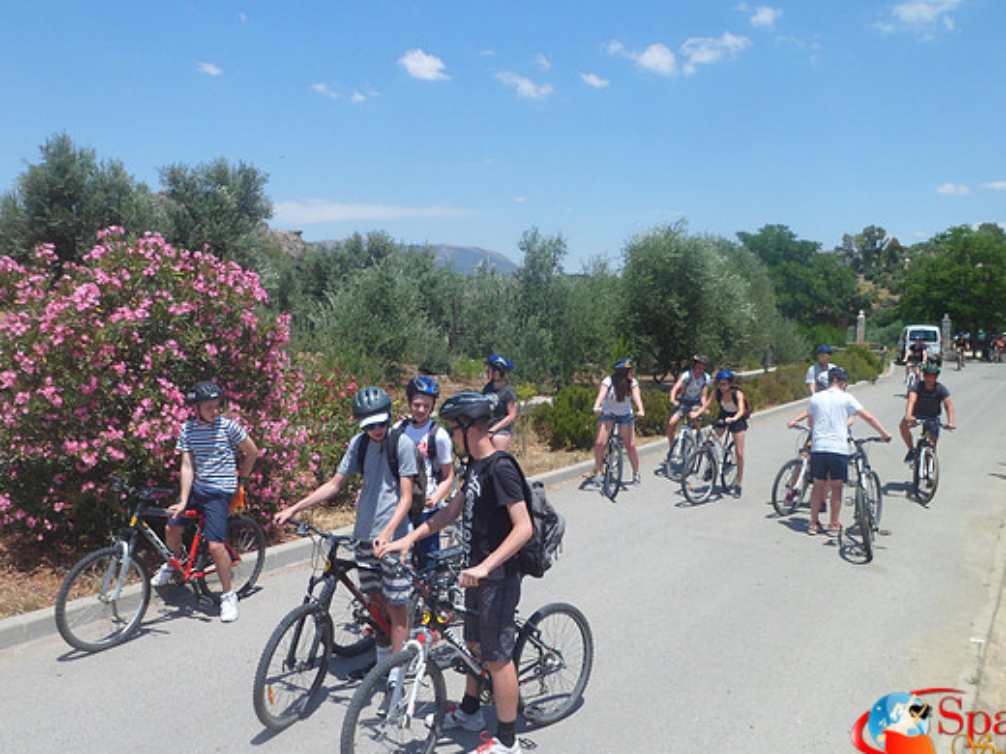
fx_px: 843
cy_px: 362
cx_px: 511
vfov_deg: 48.2
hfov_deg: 61.7
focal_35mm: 29
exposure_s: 1/180
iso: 80
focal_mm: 4.9
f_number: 9.4
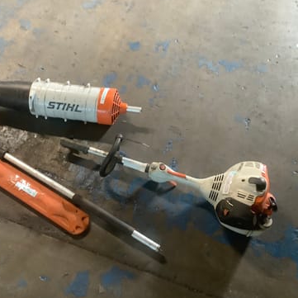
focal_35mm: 38
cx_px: 102
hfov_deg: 43.3
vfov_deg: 43.9
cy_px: 147
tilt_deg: -56.2
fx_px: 370
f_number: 2.4
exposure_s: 1/25
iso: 320
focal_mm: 3.3
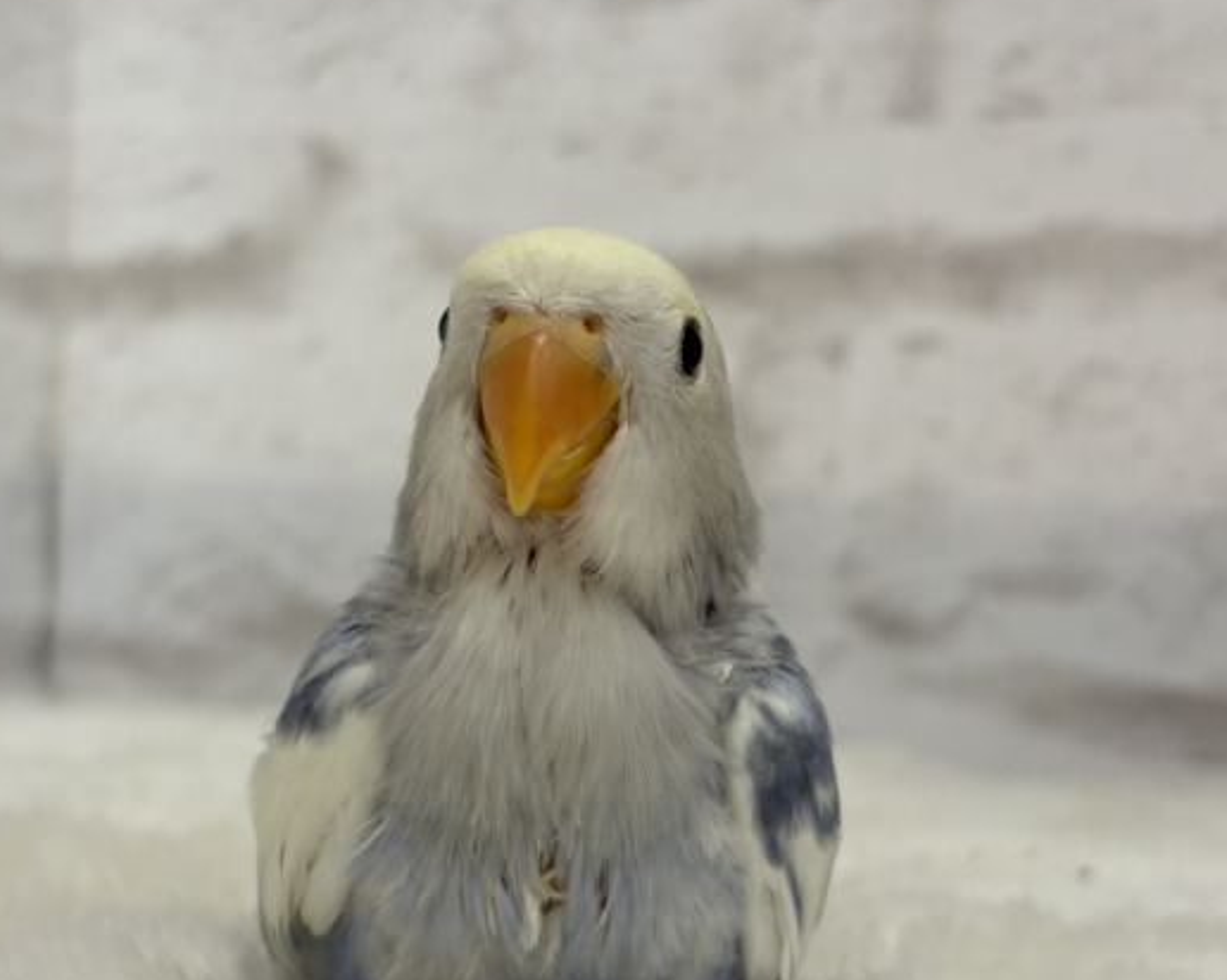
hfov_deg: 30.0
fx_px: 2286
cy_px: 497
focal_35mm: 63
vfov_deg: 24.2
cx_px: 580
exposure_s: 1/100
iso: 50
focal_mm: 5.96
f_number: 1.6
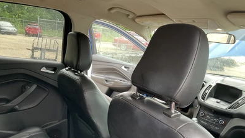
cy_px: 93
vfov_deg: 36.3
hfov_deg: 61.0
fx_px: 208
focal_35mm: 32
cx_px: 122
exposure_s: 1/60
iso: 80
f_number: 1.8
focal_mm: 3
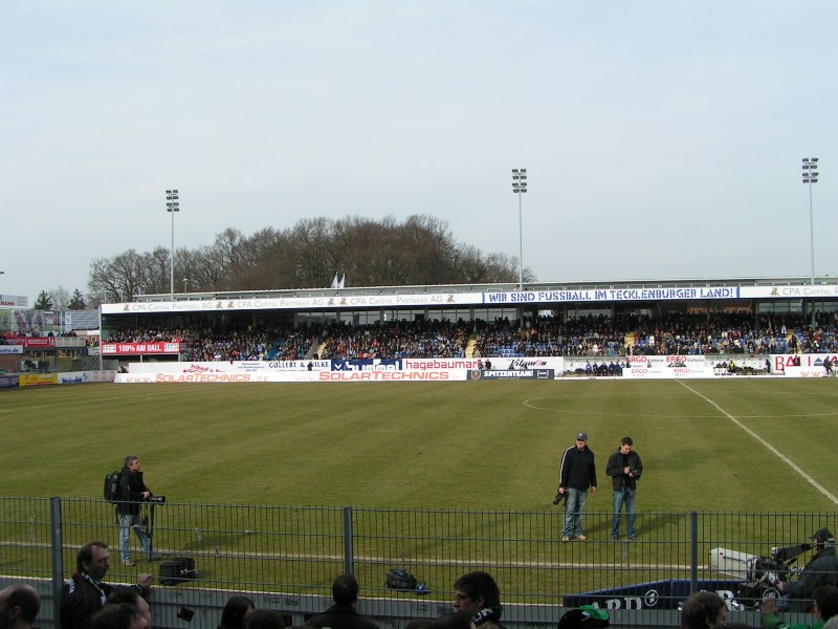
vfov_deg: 37.7
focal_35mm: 38
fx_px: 920
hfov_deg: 49.0
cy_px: 314
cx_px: 419
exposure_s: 1/400
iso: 50
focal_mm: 5.8
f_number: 5.6
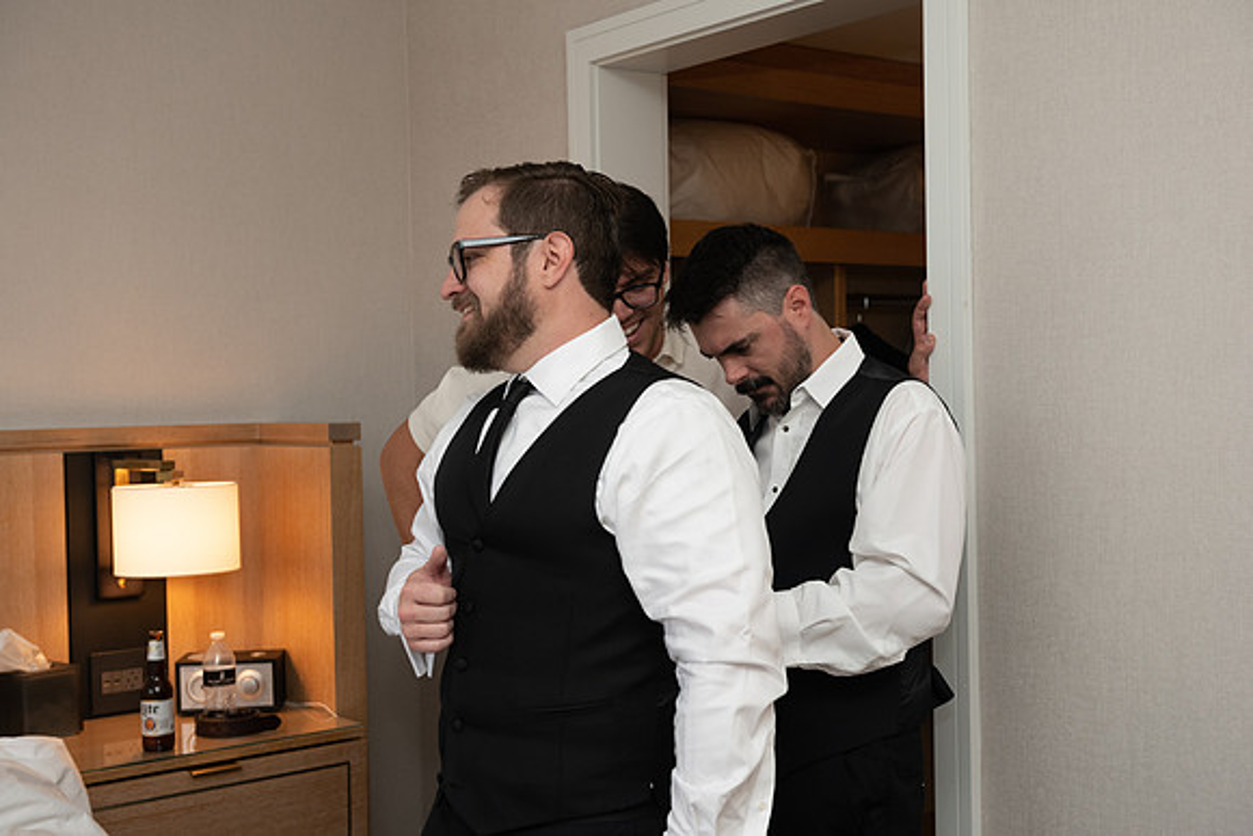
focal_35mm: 48
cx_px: 626
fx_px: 1671
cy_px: 418
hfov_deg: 41.1
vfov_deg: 28.1
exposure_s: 1/200
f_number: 4
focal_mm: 48
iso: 800
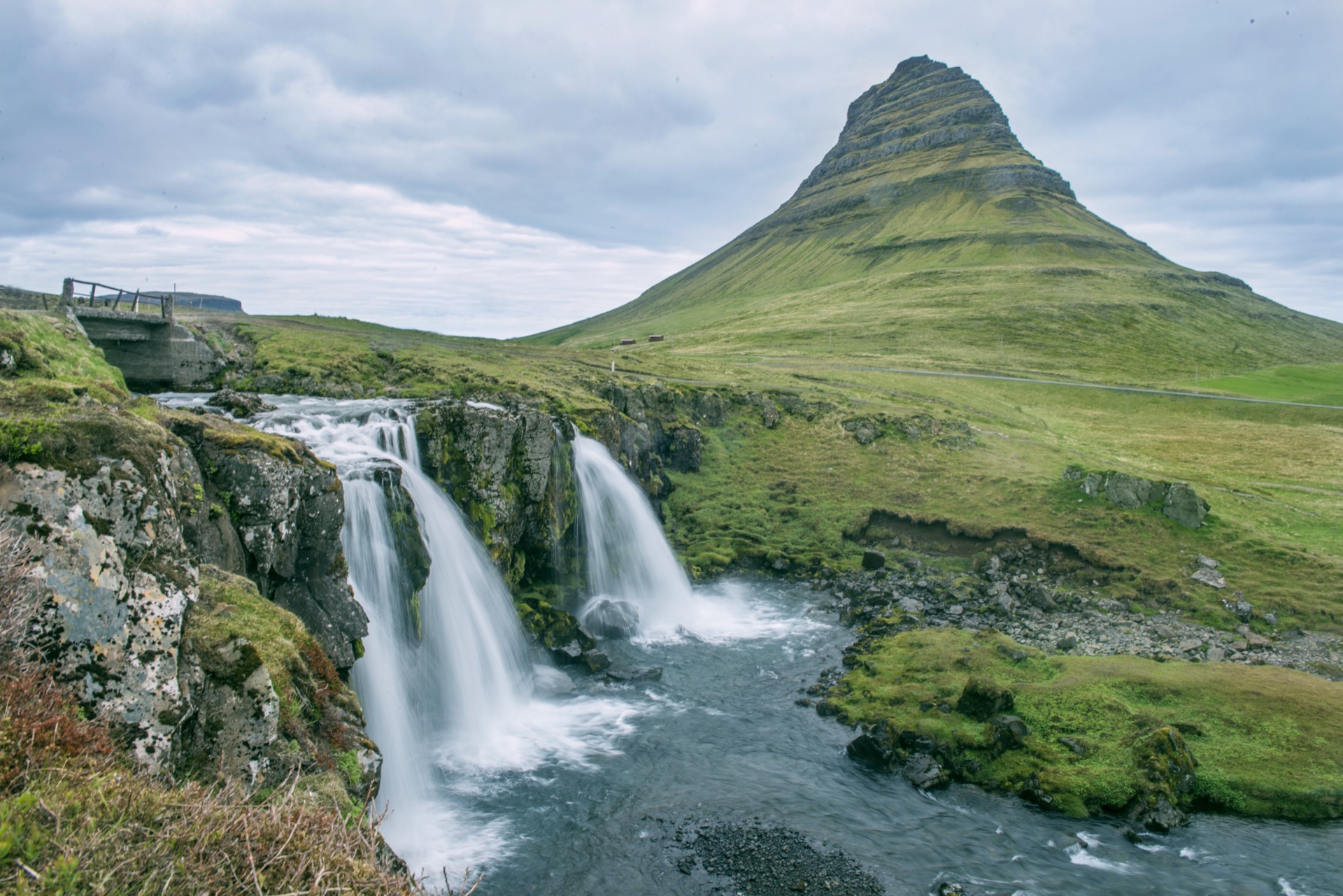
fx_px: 895
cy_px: 448
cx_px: 672
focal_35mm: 24
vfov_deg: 53.2
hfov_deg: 73.7
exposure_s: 1/6
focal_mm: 24
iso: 50
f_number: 22
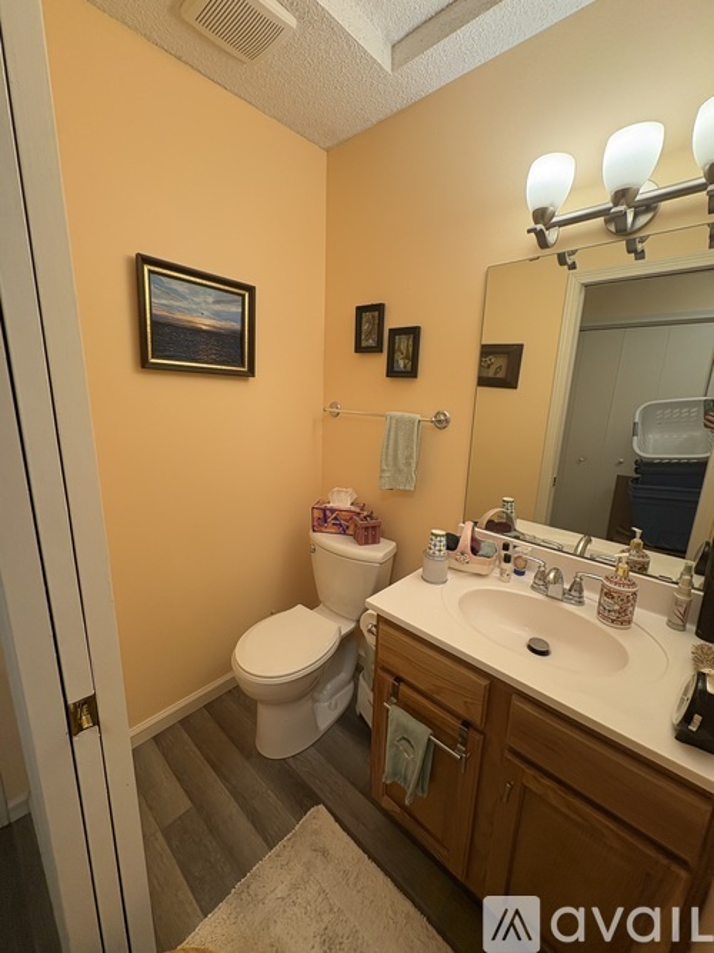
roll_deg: -1.9
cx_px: 357
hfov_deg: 85.7
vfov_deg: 102.1
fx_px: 385
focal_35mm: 14
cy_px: 476
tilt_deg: -12.5
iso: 200
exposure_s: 1/120
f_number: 2.2
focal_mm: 2.22
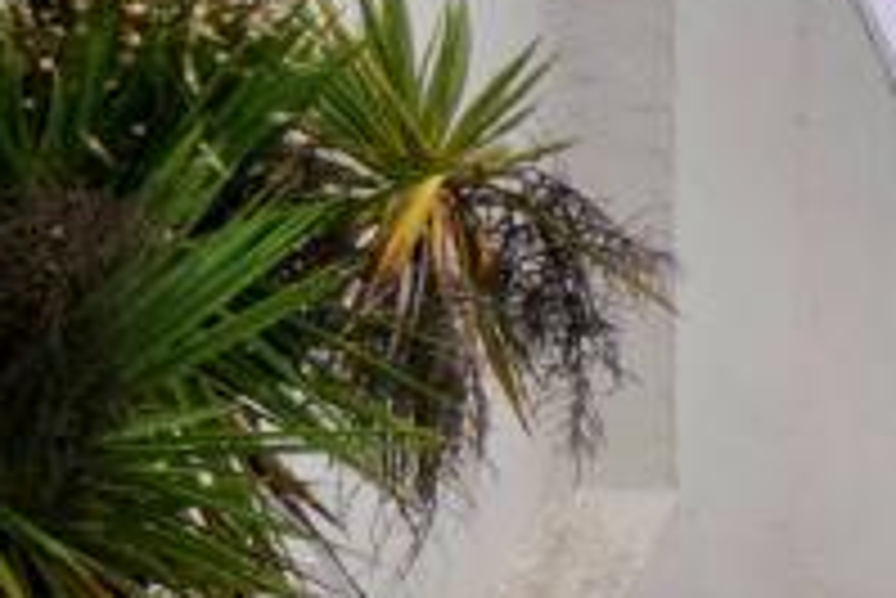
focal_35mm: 211
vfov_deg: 6.3
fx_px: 5255
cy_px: 1317
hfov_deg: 7.5
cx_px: 3336
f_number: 13
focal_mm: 28
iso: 500
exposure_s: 1/80
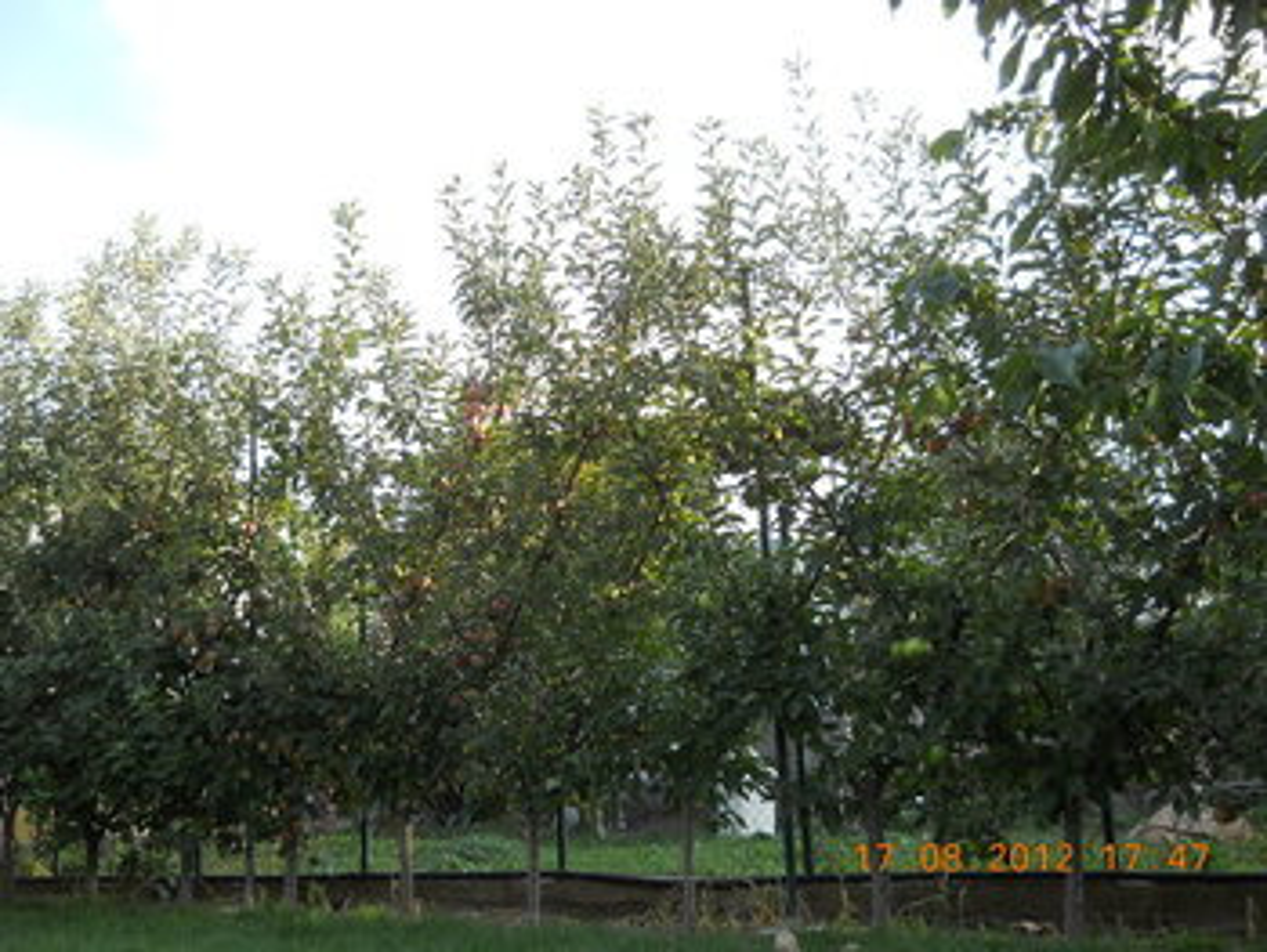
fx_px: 1502
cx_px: 634
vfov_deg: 35.2
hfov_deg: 45.7
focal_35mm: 41
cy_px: 476
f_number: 3.1
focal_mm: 6.72
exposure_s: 1/160
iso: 80
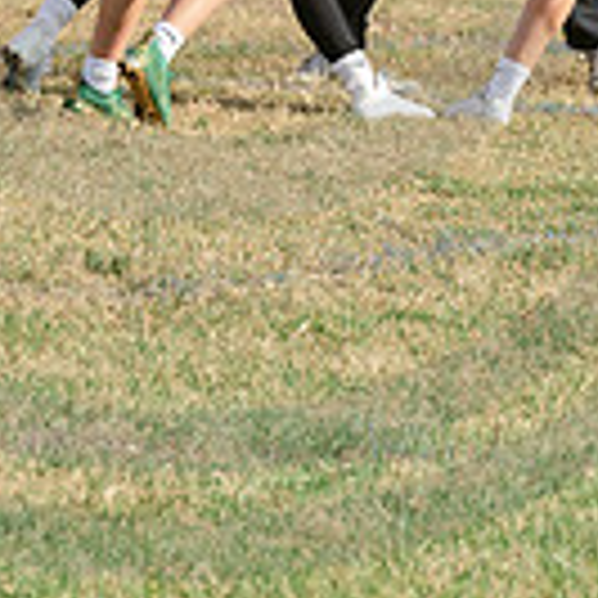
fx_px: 11825
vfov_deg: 2.9
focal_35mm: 605
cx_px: 521
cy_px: 6
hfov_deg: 2.9
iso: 250
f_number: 7.1
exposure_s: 1/800
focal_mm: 130
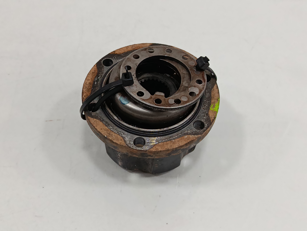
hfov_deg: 40.4
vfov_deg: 30.9
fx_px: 417
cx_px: 154
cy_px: 116
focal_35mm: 47
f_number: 1.7
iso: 947
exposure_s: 1/100
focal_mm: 5.24
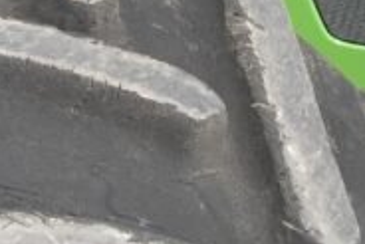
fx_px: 1705
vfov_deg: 7.4
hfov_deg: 12.2
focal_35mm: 168
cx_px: 280
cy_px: -452
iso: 16
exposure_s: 1/1121
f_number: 1.8
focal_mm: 3
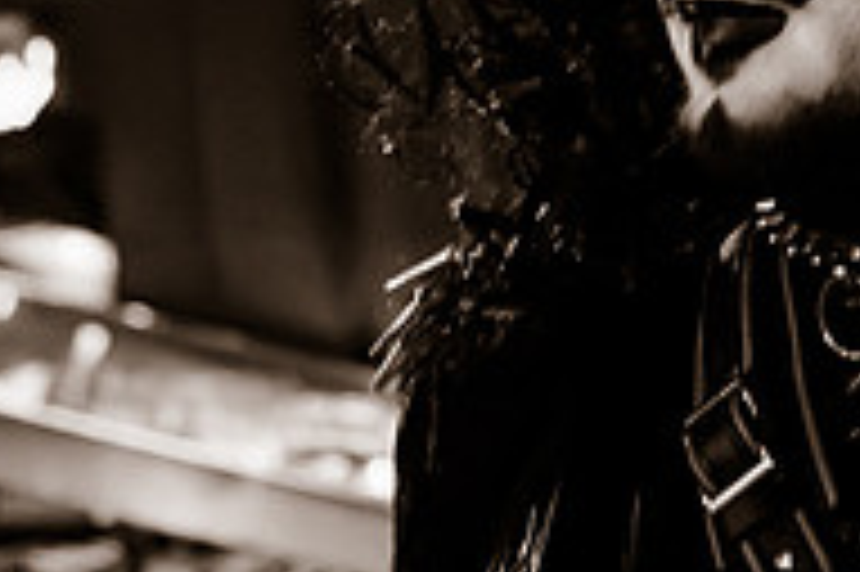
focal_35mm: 232
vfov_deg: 5.9
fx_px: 5537
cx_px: 482
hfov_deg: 8.9
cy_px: -35
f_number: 4
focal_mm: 58
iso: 5000
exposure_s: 1/25
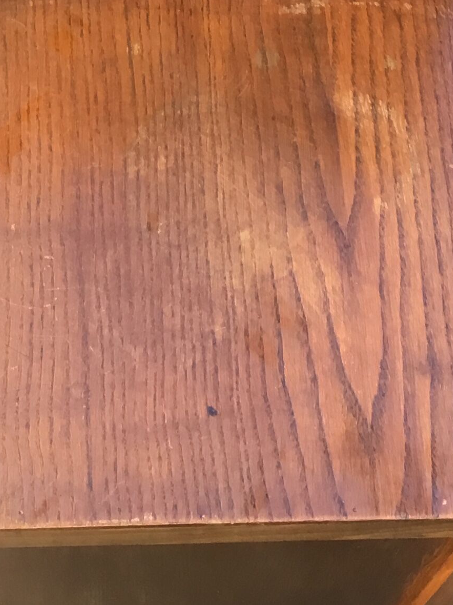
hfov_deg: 16.8
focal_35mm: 88
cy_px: -165
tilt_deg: -54.1
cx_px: 195
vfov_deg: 20.5
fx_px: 1536
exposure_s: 1/33
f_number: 2.4
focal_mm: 3.3
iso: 25
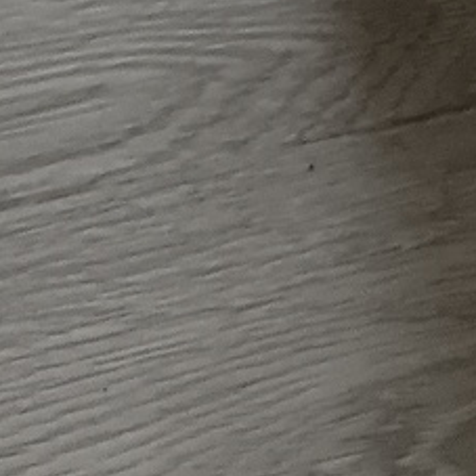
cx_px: 730
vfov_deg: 6.9
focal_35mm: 210
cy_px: -1281
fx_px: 3267
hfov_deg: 8.2
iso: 870
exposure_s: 1/33.3
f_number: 1.9
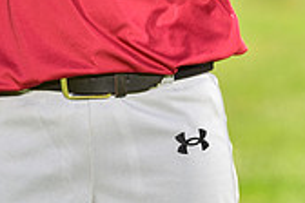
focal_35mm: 483
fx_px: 4092
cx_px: 101
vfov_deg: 2.8
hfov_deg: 4.3
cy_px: -223
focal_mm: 140
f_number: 5
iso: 80
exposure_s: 1/200
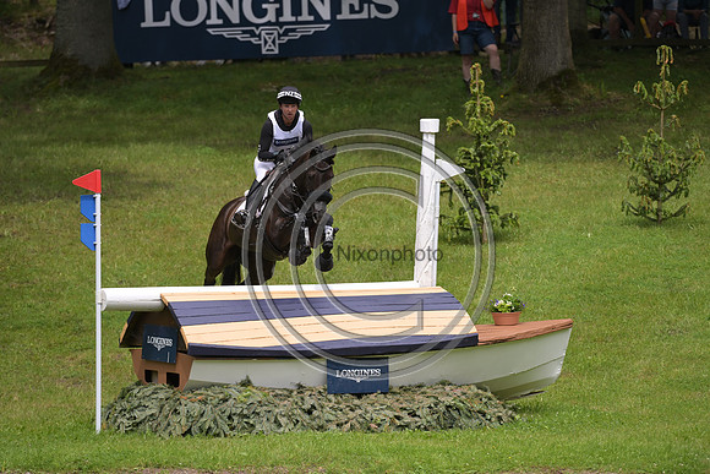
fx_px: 6904
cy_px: 237
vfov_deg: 3.9
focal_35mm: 350
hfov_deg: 5.9
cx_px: 355
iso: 560
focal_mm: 350
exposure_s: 1/1250
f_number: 5.6
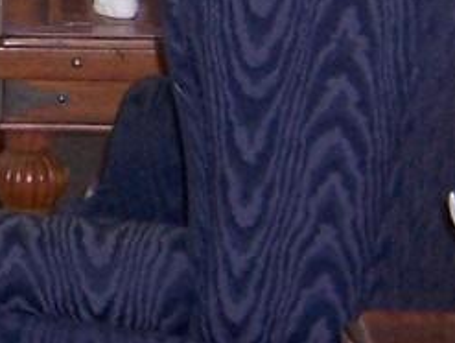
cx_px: -298
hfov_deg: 9.2
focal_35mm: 207
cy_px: -264
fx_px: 2725
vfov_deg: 7.0
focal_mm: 5.5
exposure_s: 1/60
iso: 140
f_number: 2.8
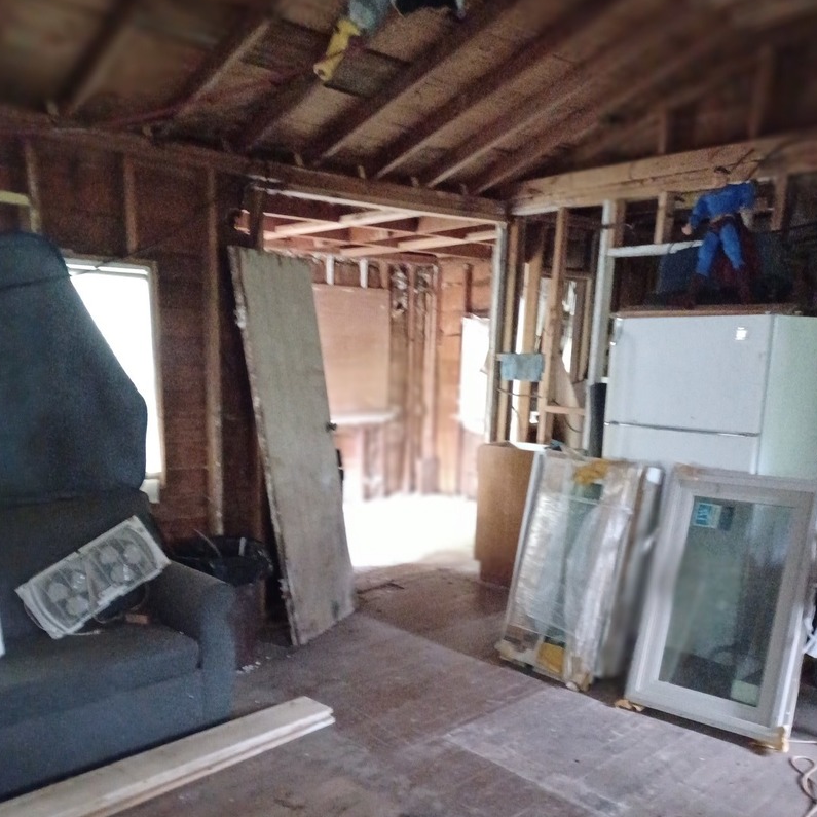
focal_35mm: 30
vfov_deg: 53.3
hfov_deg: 54.0
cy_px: 525
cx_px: 408
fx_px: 801
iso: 6400
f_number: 1.8
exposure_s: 1/17
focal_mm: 4.6
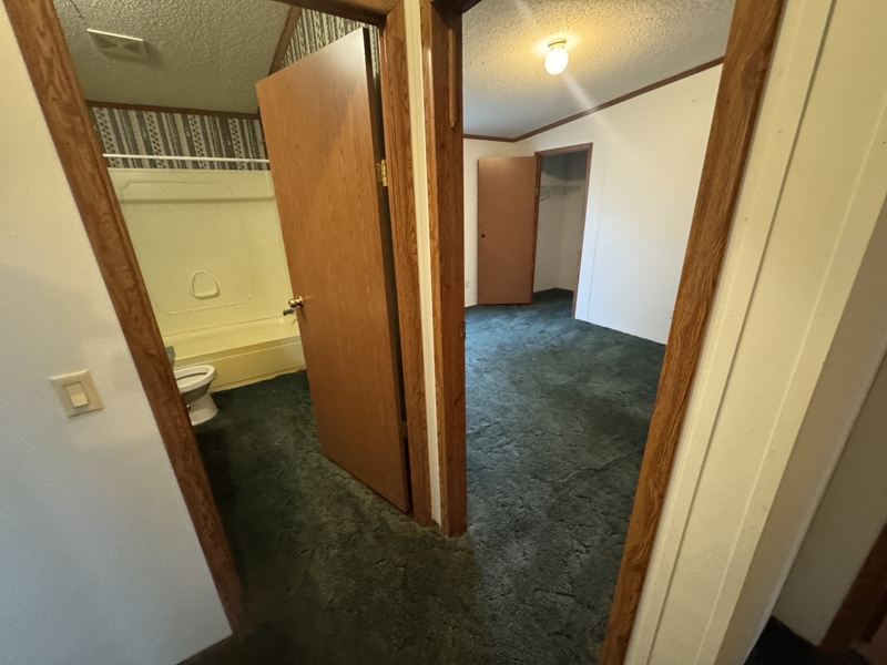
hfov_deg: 102.1
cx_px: 444
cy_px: 332
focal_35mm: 14
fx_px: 359
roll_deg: +0.0
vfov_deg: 85.7
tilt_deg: -17.8
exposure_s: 1/40
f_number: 2.2
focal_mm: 2.22
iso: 1250
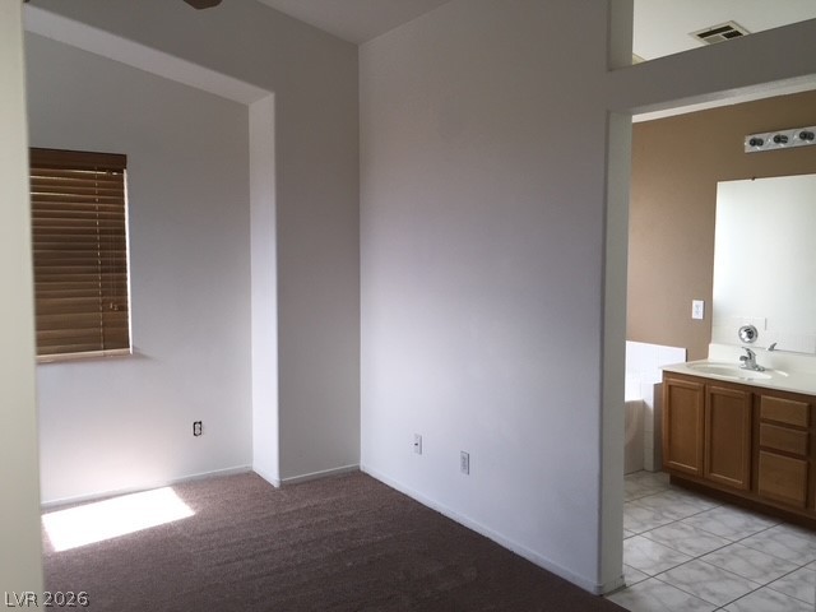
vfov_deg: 48.2
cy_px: 306
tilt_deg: -3.9
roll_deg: -0.4
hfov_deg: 61.7
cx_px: 408
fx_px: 684
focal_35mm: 29
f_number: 2.2
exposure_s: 1/120
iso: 50
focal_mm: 4.15
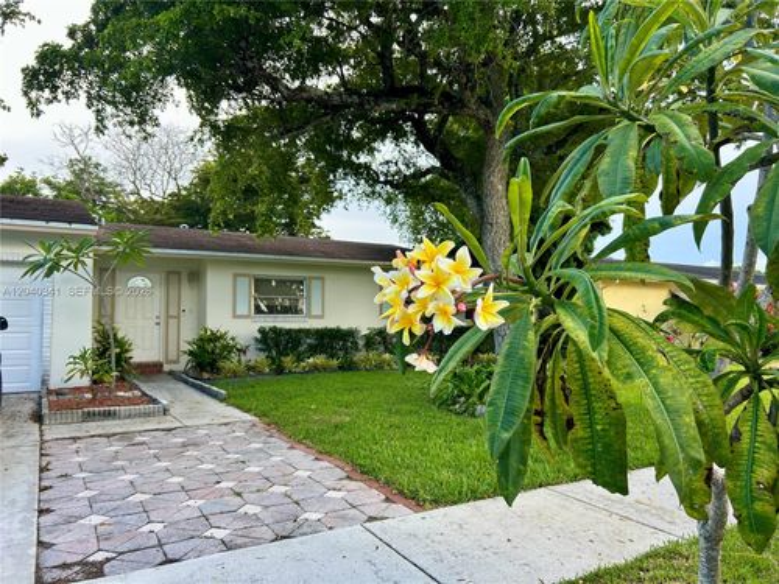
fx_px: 585
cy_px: 292
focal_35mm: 26
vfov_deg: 53.1
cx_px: 390
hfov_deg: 67.3
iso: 50
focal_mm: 5.7
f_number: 1.5
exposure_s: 1/257
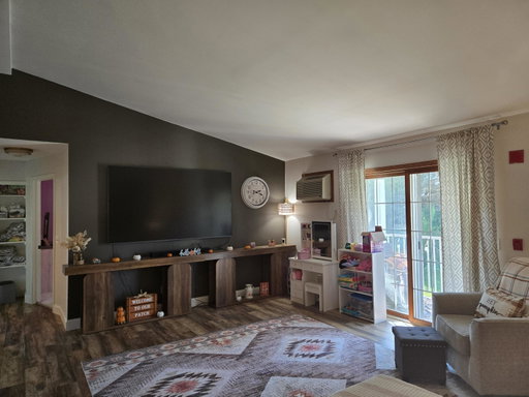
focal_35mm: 23
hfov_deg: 73.9
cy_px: 198
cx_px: 264
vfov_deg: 58.9
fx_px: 351
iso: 200
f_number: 1.8
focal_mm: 5.4
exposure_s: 1/120
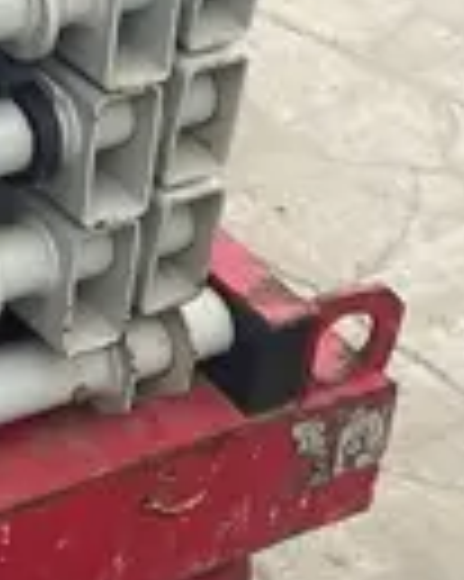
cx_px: -478
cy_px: -627
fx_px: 2475
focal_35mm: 144
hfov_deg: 9.9
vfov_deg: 11.8
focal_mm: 4.25
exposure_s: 1/134
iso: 32
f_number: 1.8
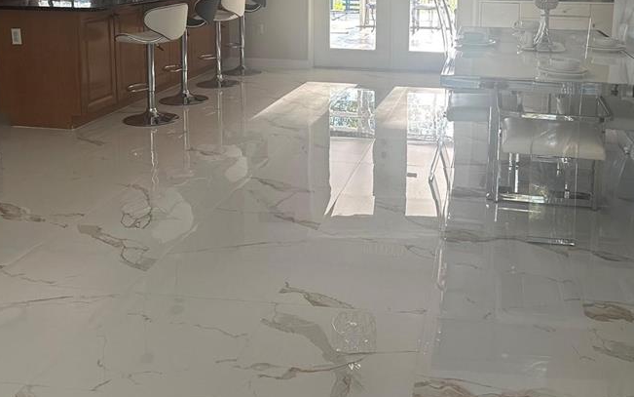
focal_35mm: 40
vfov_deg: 30.8
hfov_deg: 48.7
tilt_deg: -9.6
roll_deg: -1.4
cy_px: 51
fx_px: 691
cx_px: 408
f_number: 1.78
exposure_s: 1/121
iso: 125
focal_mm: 6.86
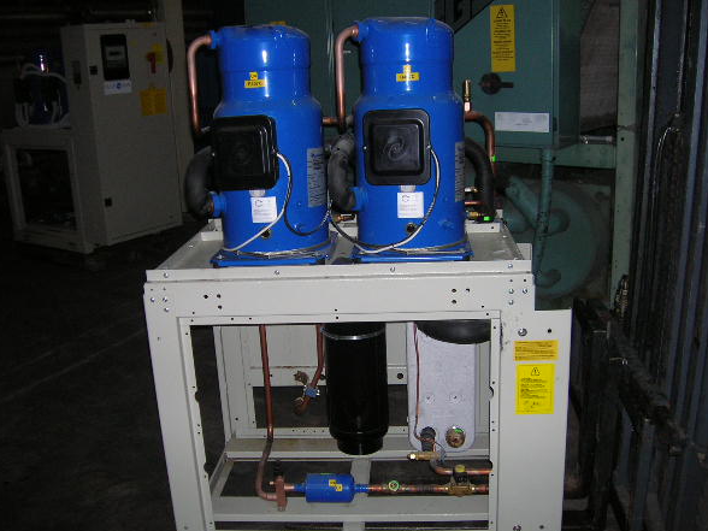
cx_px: 359
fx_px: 757
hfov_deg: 50.1
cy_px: 279
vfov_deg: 38.7
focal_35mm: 37
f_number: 2.9
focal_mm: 5.7
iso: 91
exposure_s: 1/60.1
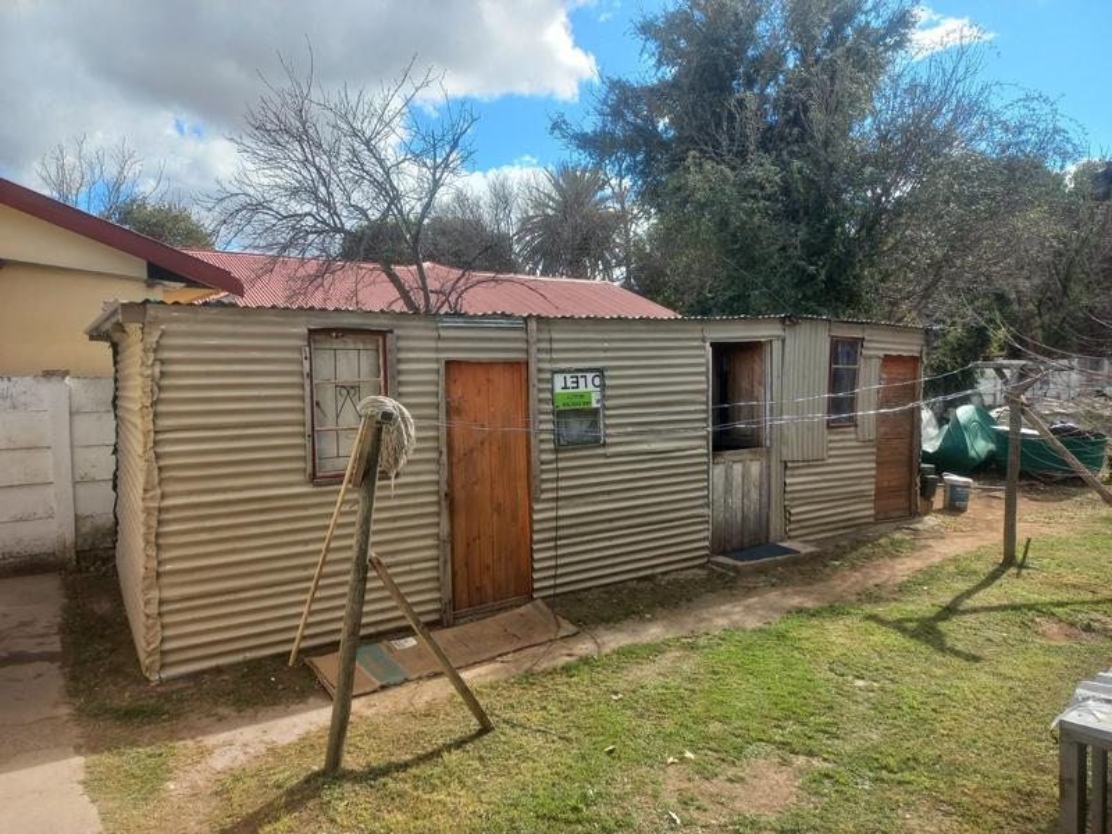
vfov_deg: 54.9
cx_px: 556
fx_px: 803
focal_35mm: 25
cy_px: 417
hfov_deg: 69.4
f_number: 1.8
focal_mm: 4.6
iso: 25
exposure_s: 1/283
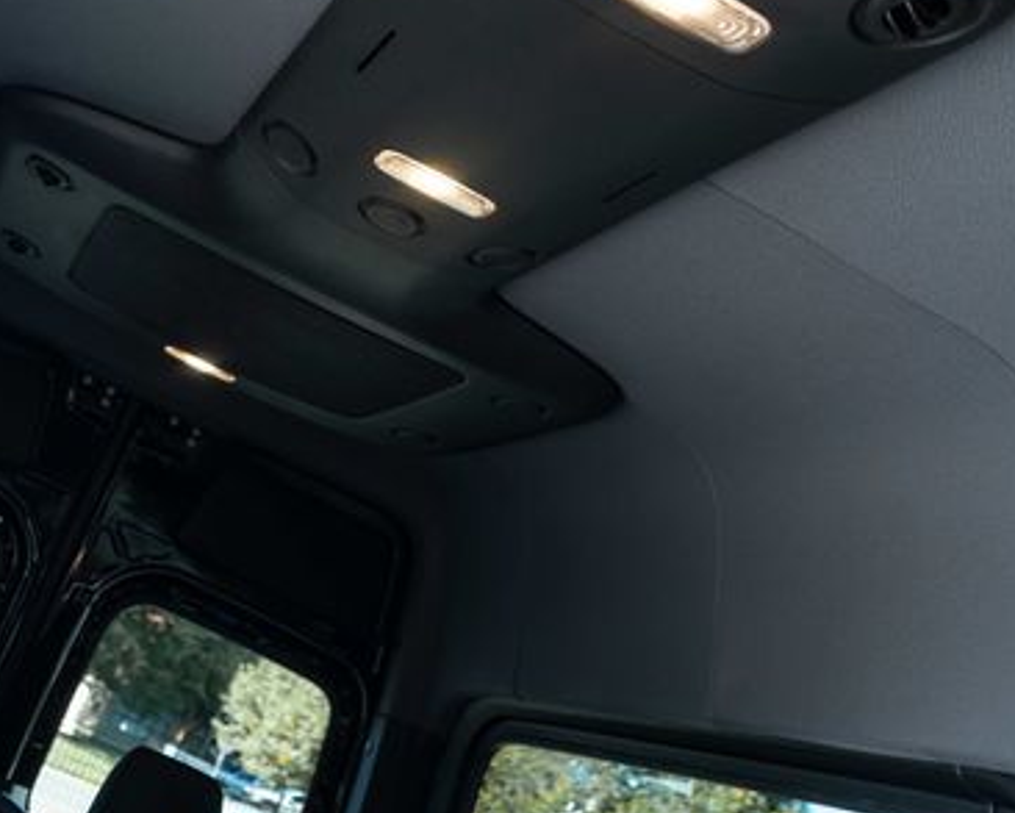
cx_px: 202
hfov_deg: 38.8
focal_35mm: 46
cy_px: 284
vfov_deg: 32.5
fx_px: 1382
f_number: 3.5
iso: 640
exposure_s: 1/200
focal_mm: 28
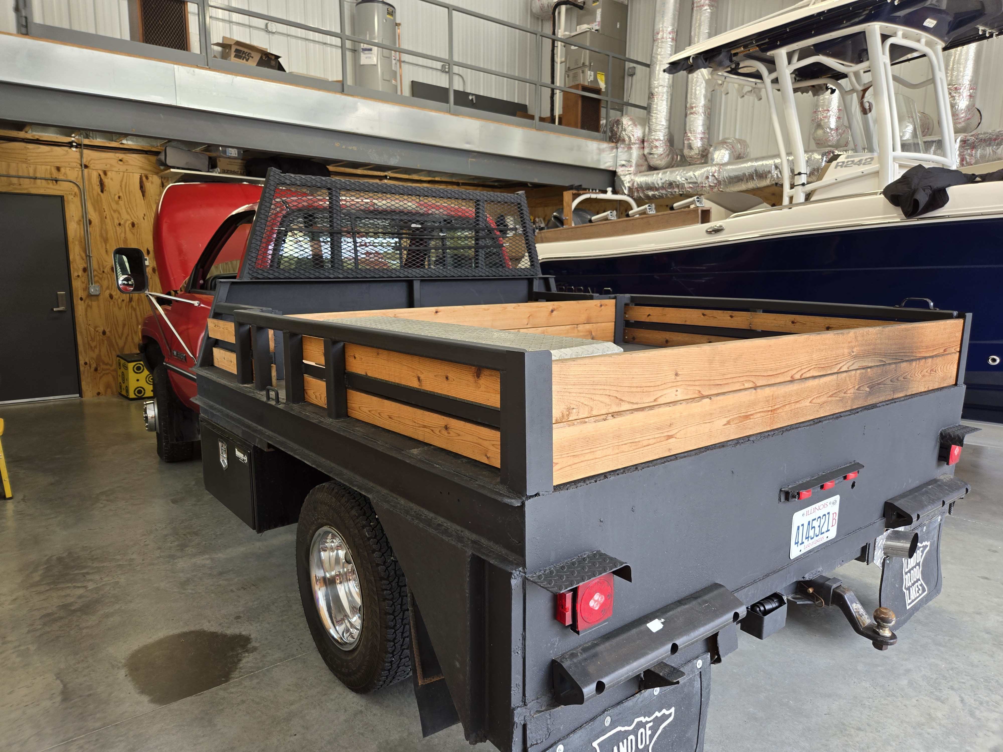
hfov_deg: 73.9
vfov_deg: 58.9
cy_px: 376
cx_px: 502
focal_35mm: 23
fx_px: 666
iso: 40
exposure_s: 1/120
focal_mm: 5.4
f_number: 1.8
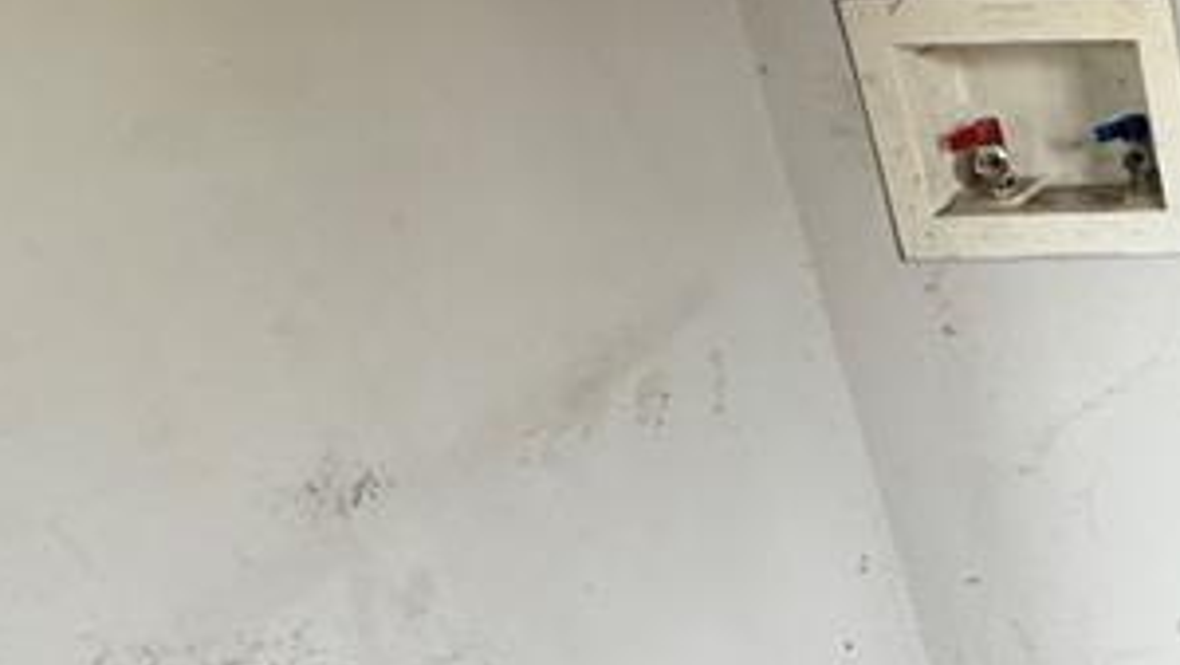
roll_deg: +1.1
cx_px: 1805
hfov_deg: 26.9
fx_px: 1628
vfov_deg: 23.1
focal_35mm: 52
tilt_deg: -23.9
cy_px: 362
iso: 200
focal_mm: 2.22
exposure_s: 1/120
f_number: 2.2
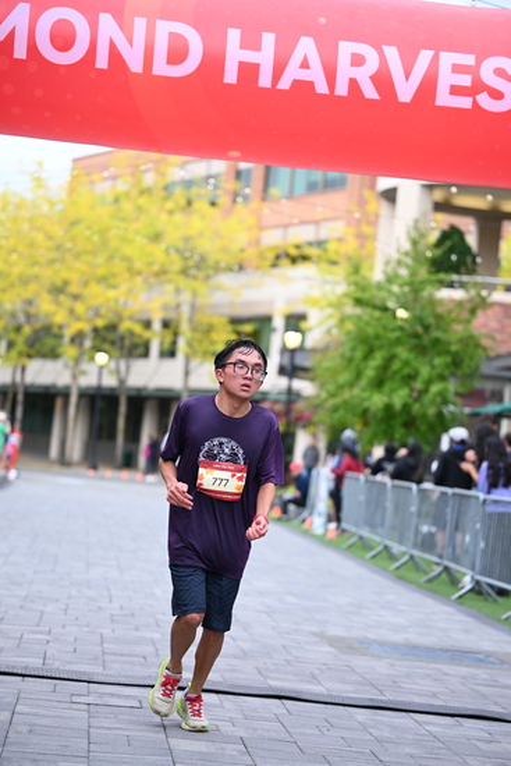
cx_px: 256
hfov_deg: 14.6
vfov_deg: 21.7
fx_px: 2000
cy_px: 383
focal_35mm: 94
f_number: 2.8
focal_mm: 94
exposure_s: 1/1600
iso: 1000
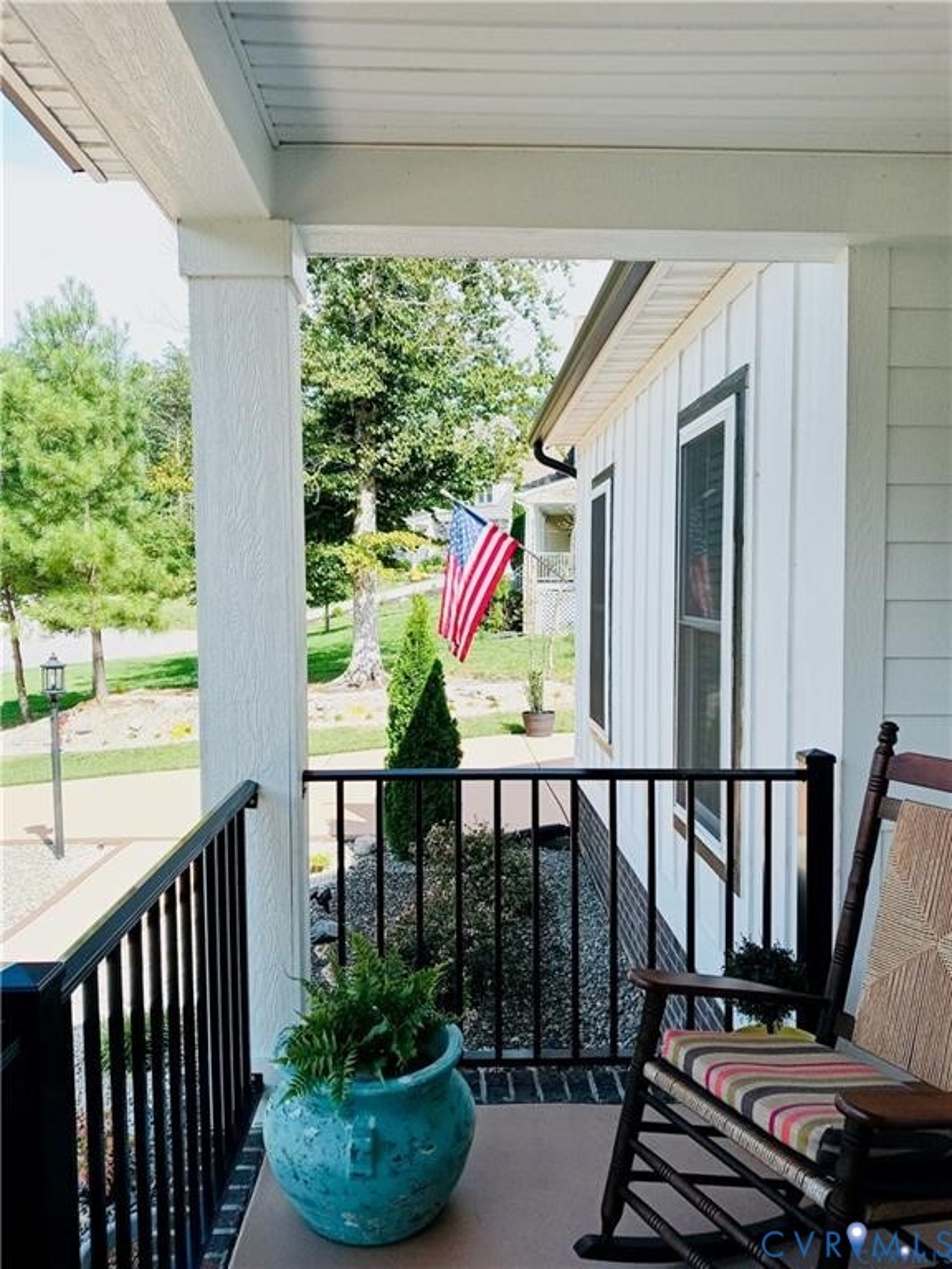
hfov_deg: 49.7
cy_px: 634
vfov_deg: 63.4
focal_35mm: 28
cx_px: 476
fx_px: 1027
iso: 100
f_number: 1.8
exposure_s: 1/1099
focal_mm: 3.61
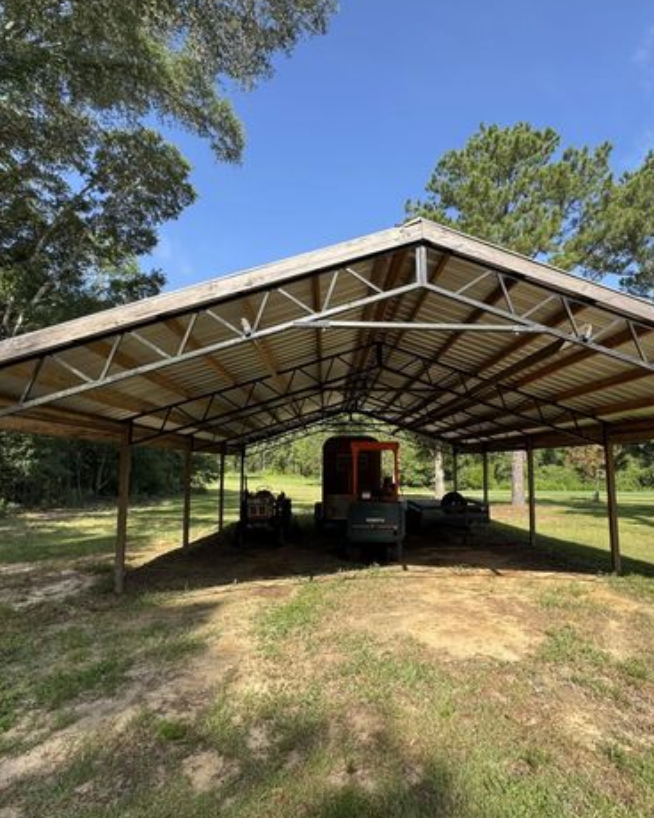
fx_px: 460
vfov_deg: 83.3
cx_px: 366
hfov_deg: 70.6
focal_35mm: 19
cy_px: 405
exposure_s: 1/467
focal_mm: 2.22
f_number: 2.2
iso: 40
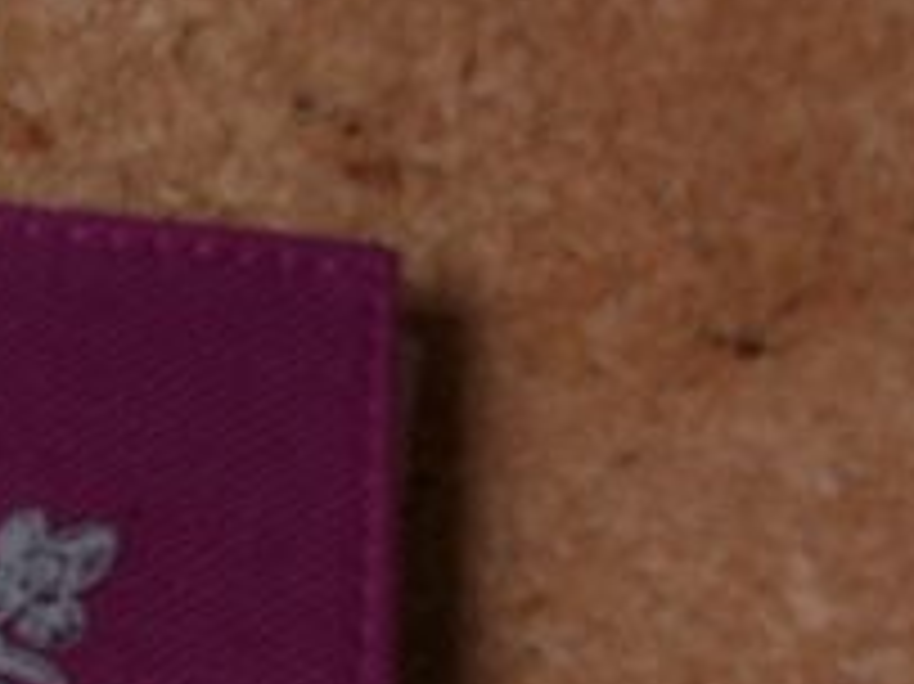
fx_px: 4169
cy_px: 1436
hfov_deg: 12.0
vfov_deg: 8.8
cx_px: -405
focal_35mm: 158
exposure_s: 1/68.6
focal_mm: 5.7
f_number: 2.9
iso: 80
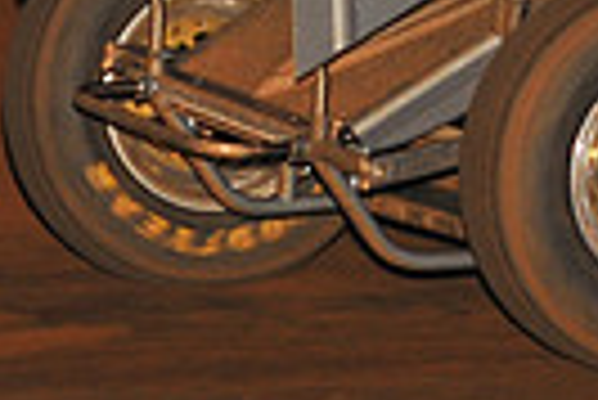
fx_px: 9063
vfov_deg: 2.5
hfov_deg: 3.8
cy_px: -398
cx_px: 935
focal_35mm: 545
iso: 1000
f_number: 6.3
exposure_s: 1/320
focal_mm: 125
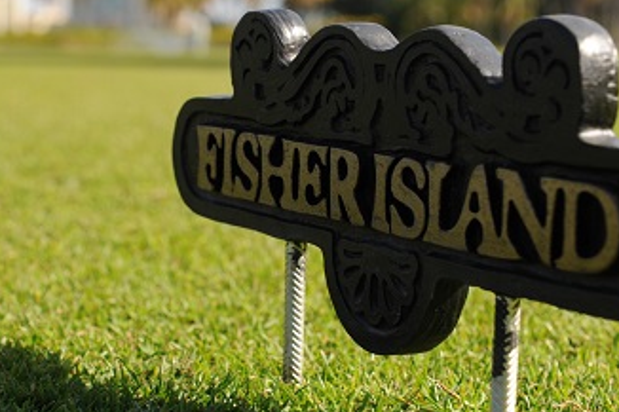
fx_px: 1615
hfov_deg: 21.7
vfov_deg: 14.5
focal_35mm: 94
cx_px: 252
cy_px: 189
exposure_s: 1/250
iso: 200
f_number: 8
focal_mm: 48
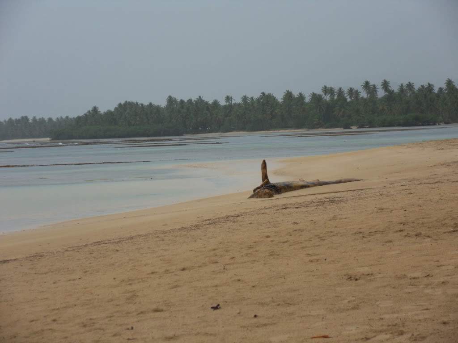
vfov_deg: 9.9
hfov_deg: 13.2
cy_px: 172
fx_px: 1985
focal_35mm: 150
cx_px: 229
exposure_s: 1/125
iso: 80
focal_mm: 26.3
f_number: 5.8
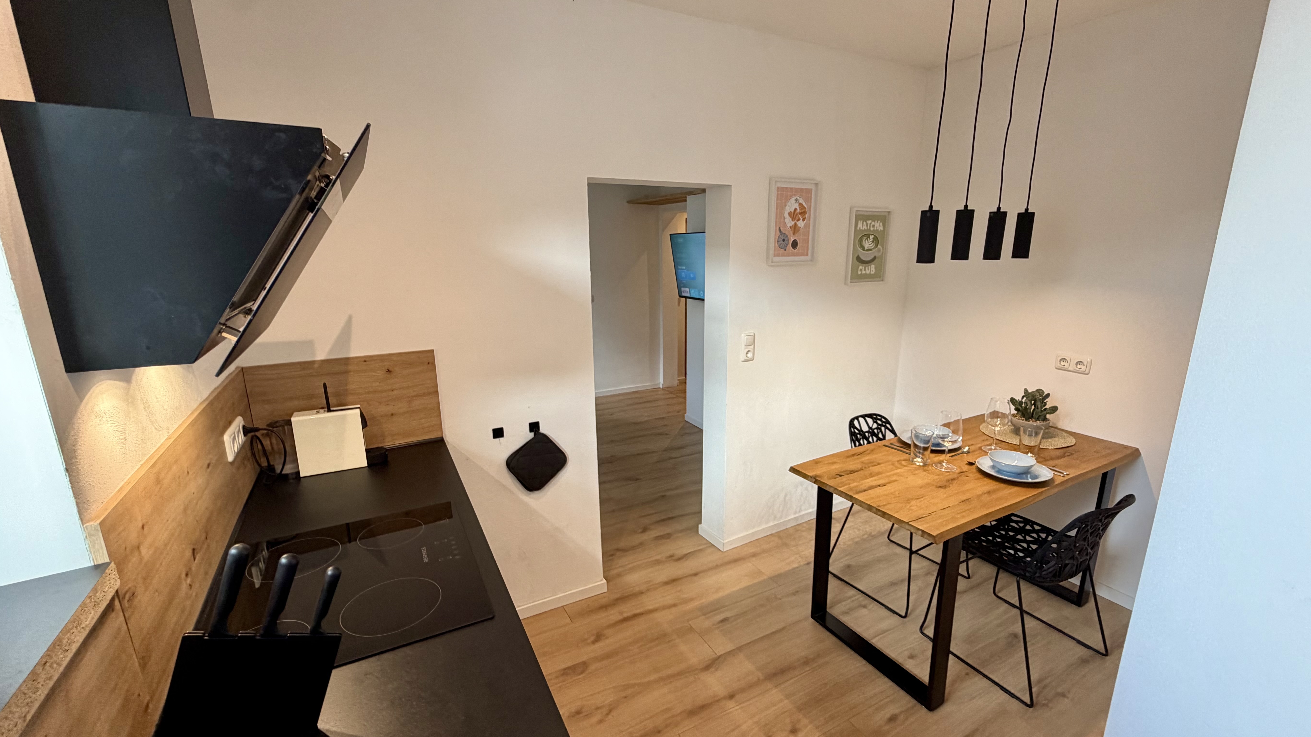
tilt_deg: -13.5
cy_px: 379
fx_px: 556
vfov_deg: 67.1
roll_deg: +0.2
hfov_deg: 99.3
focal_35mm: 16
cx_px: 675
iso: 200
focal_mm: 2.22
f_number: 2.2
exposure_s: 1/98
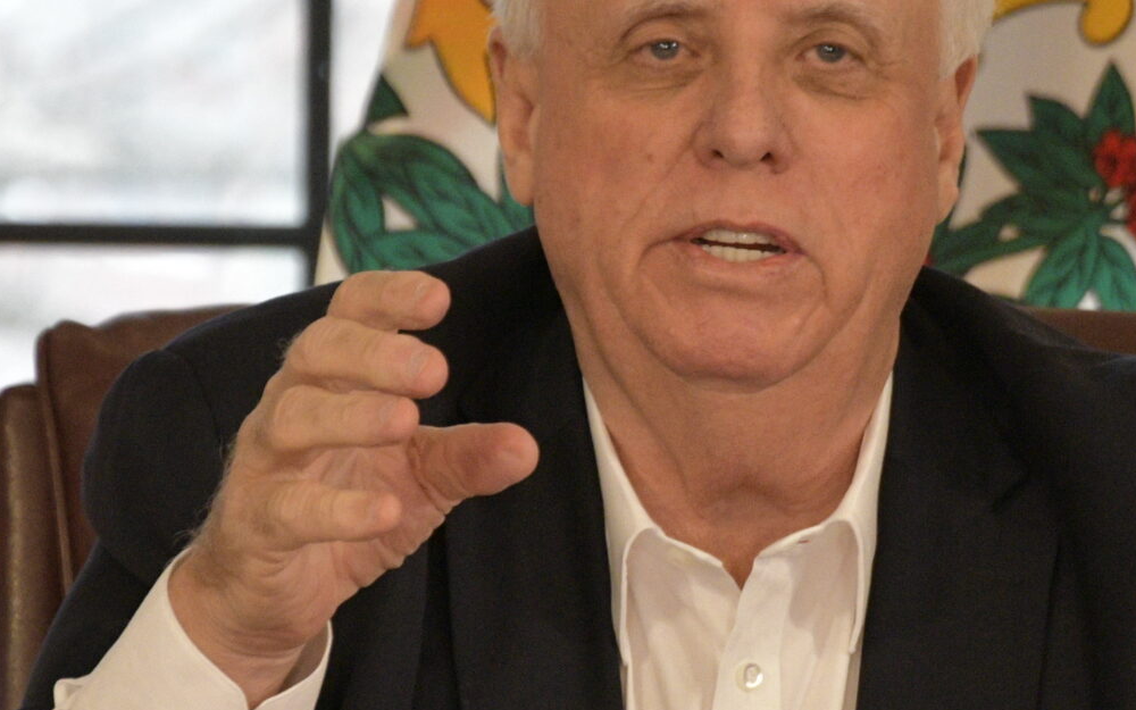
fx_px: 15108
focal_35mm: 488
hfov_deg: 4.3
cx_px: 702
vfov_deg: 2.7
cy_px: 488
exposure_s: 1/250
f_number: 6.3
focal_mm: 125
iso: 4000
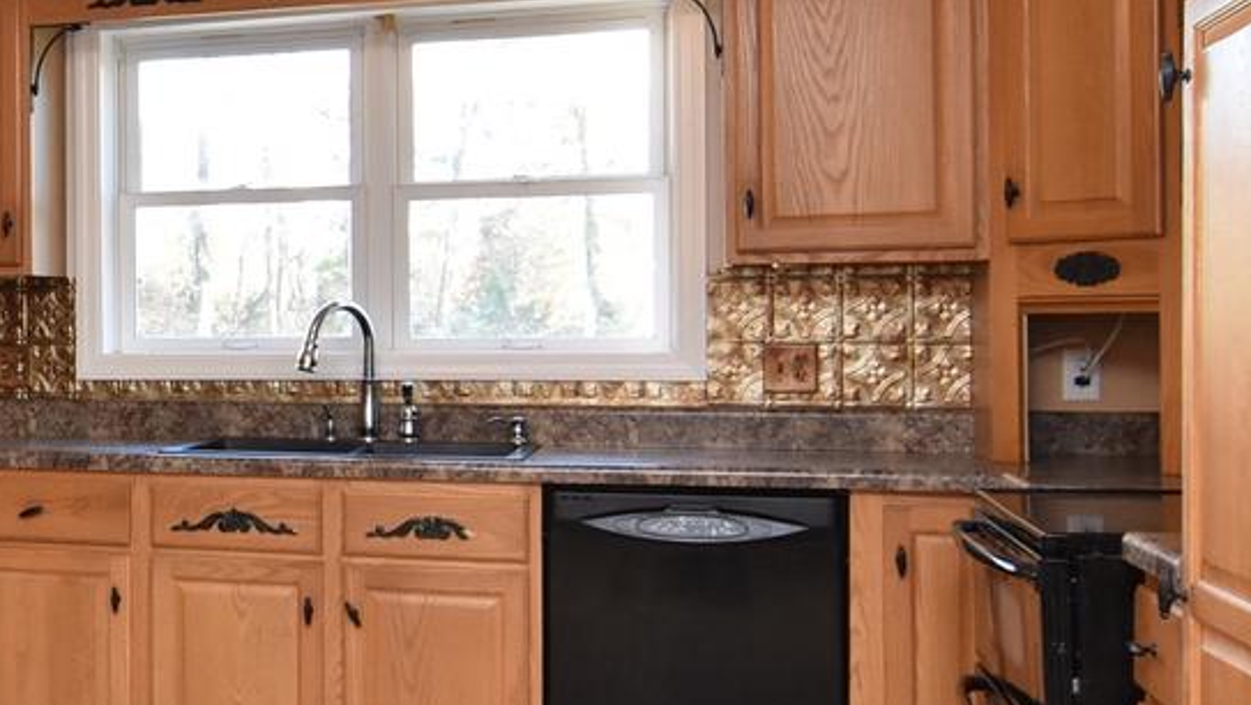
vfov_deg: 24.0
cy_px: 332
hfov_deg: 36.8
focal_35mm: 50
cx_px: -21
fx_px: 1659
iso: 800
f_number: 6.3
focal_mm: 12
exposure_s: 1/50
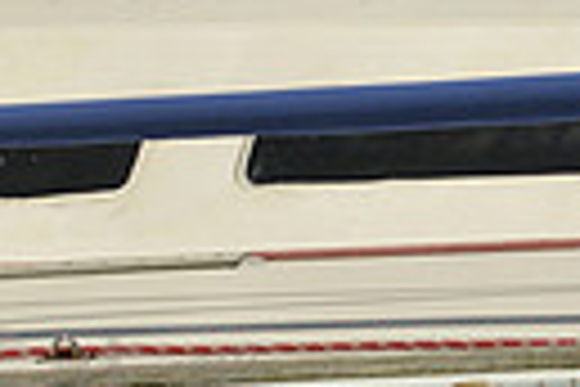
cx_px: -602
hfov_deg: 2.3
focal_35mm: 897
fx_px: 14451
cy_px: 250
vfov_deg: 1.5
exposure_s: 1/1000
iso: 200
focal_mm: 200
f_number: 9
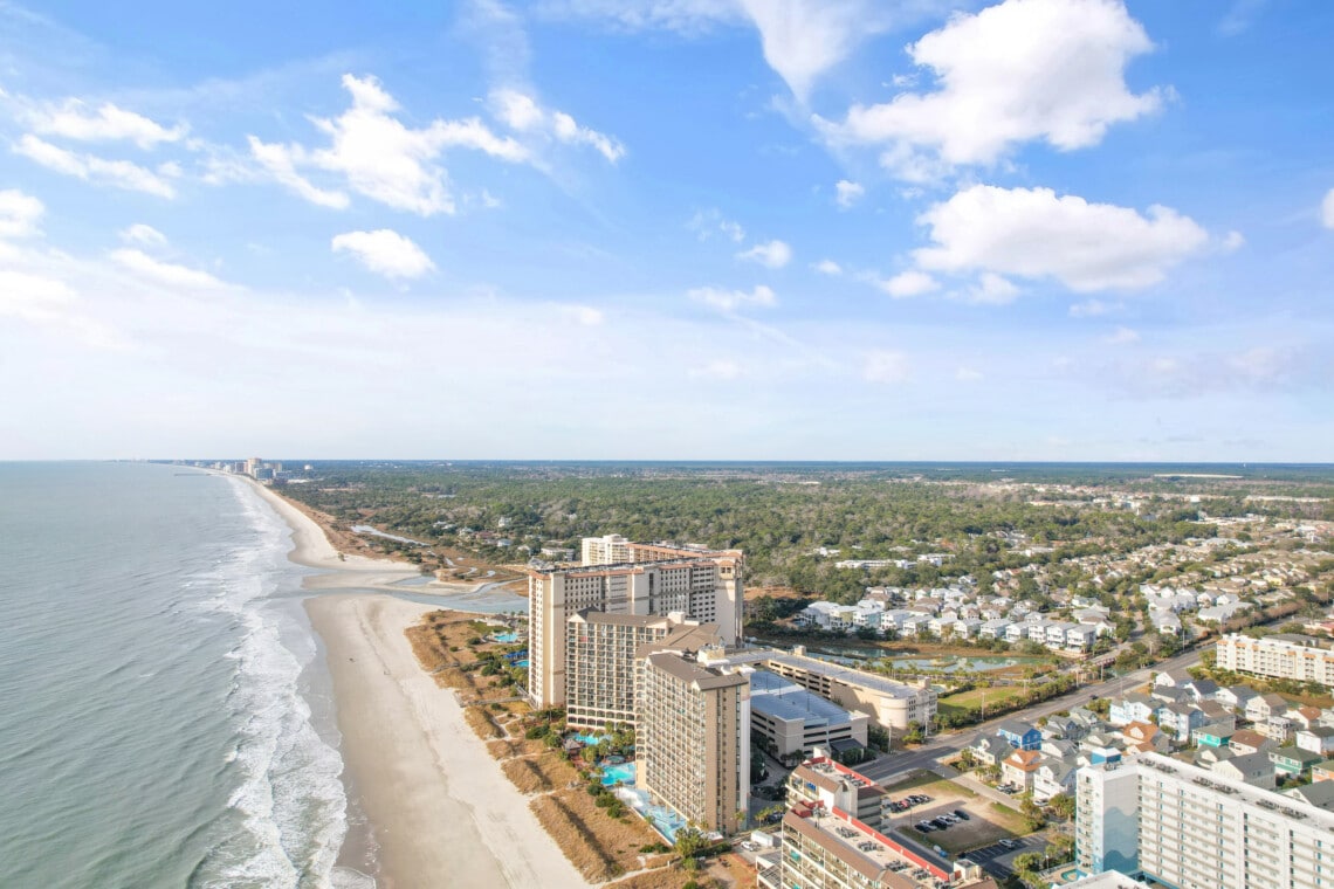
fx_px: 815
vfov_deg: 57.2
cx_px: 667
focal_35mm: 22
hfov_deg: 78.6
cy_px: 444
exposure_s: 1/120
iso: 100
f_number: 2.8
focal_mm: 8.38
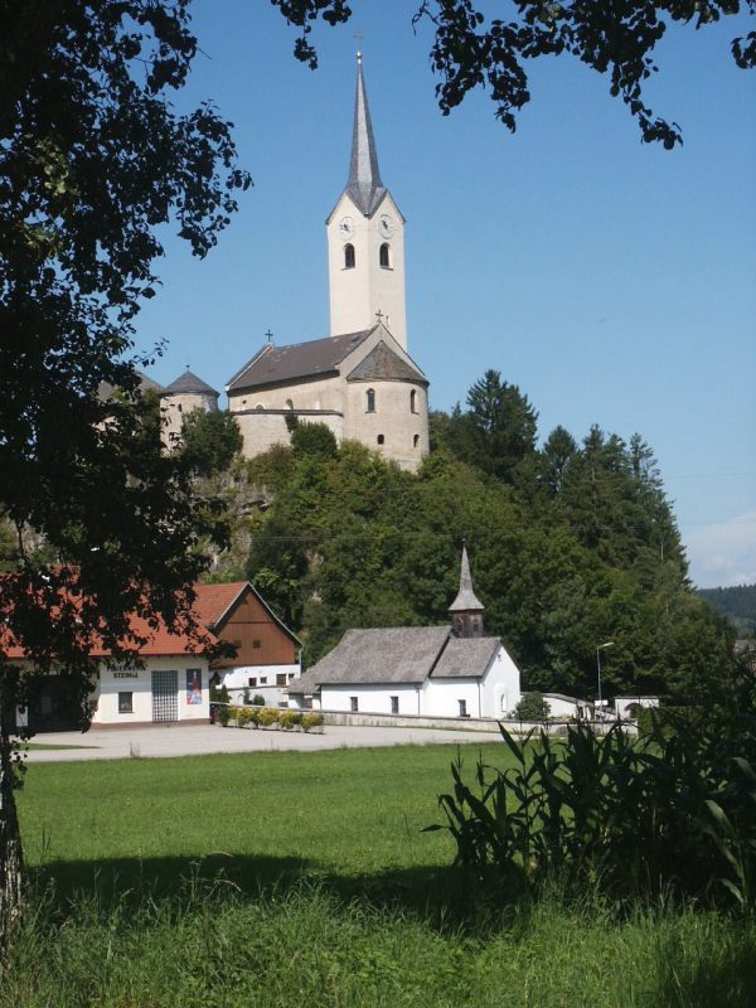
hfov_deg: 21.6
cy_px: 504
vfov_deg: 28.6
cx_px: 378
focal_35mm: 68
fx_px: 1980
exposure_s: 1/250
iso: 64
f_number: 8
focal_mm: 14.07
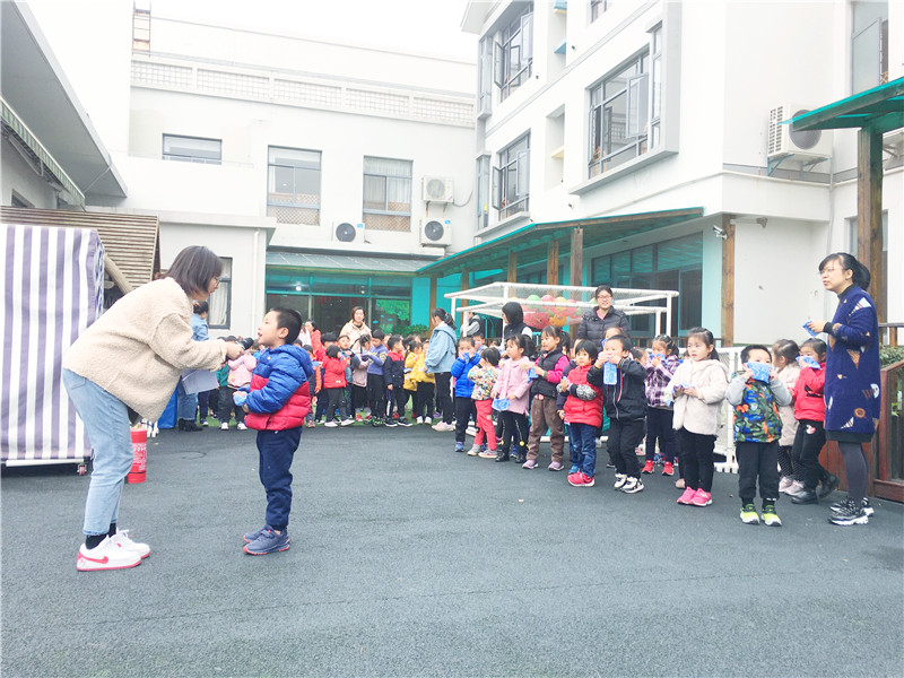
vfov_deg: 48.2
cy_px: 339
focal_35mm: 29
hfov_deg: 61.7
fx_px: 757
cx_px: 452
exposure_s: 1/188
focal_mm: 4.15
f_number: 2.2
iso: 25
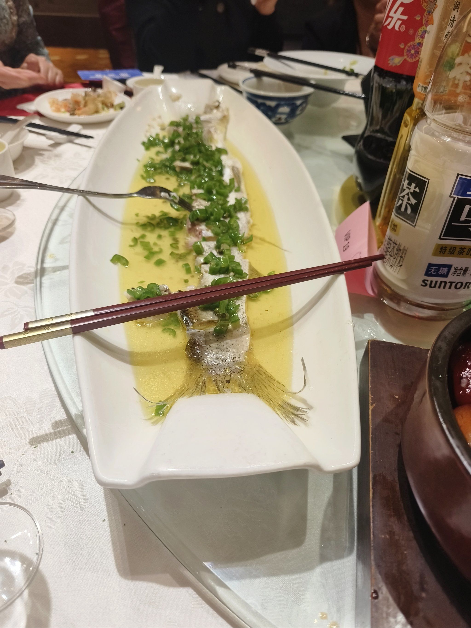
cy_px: 314
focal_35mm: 23
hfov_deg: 58.9
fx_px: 417
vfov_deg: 73.9
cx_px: 236
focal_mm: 5.5
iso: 180
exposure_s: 1/100
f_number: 1.75
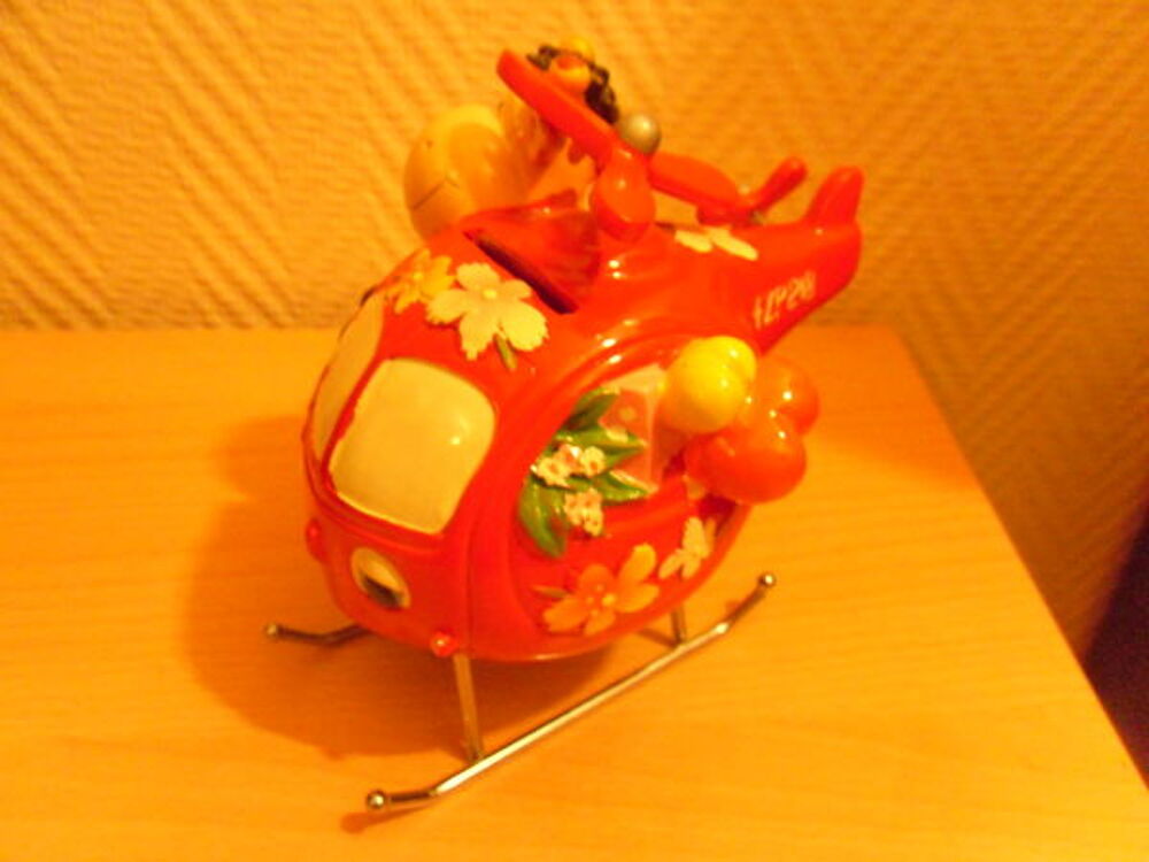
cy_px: 431
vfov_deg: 40.7
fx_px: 1162
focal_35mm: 35
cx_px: 574
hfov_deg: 52.6
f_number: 3.5
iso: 800
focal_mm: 6.3
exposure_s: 1/14
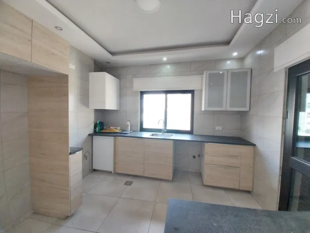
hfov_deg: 106.2
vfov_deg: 89.9
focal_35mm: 13
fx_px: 116
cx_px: 155
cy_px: 116
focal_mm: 1.3
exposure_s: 1/50
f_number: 2.2
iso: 160
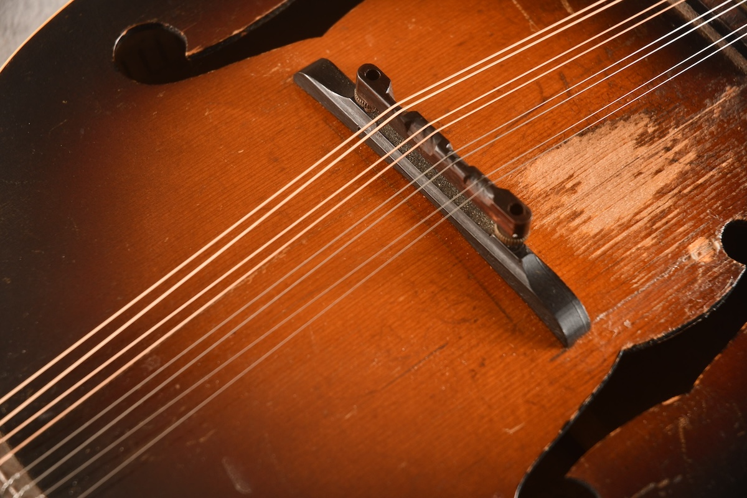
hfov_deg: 19.5
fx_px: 2179
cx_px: 374
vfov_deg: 13.0
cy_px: 249
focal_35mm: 105
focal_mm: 70
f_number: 4.5
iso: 200
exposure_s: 1/15
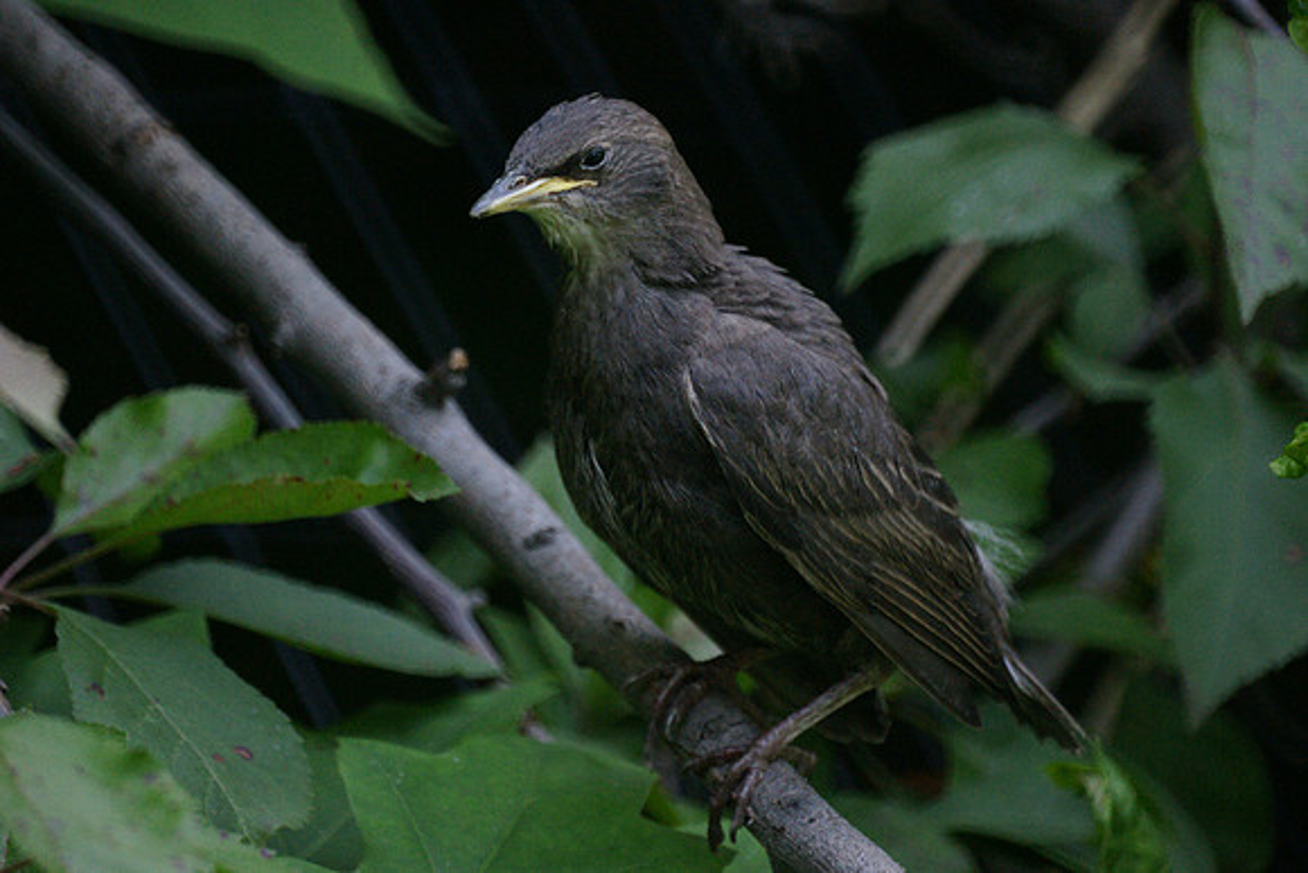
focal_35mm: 750
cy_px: 436
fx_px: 27255
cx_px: 654
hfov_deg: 2.7
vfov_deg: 1.8
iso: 1600
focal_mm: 500
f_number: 8
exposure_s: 1/250
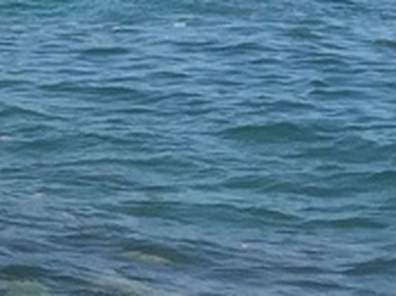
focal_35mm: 197
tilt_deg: +1.1
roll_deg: -1.0
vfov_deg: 7.2
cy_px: -294
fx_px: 2249
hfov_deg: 8.8
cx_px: -651
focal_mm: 4.15
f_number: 2.2
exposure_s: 1/1464
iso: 32
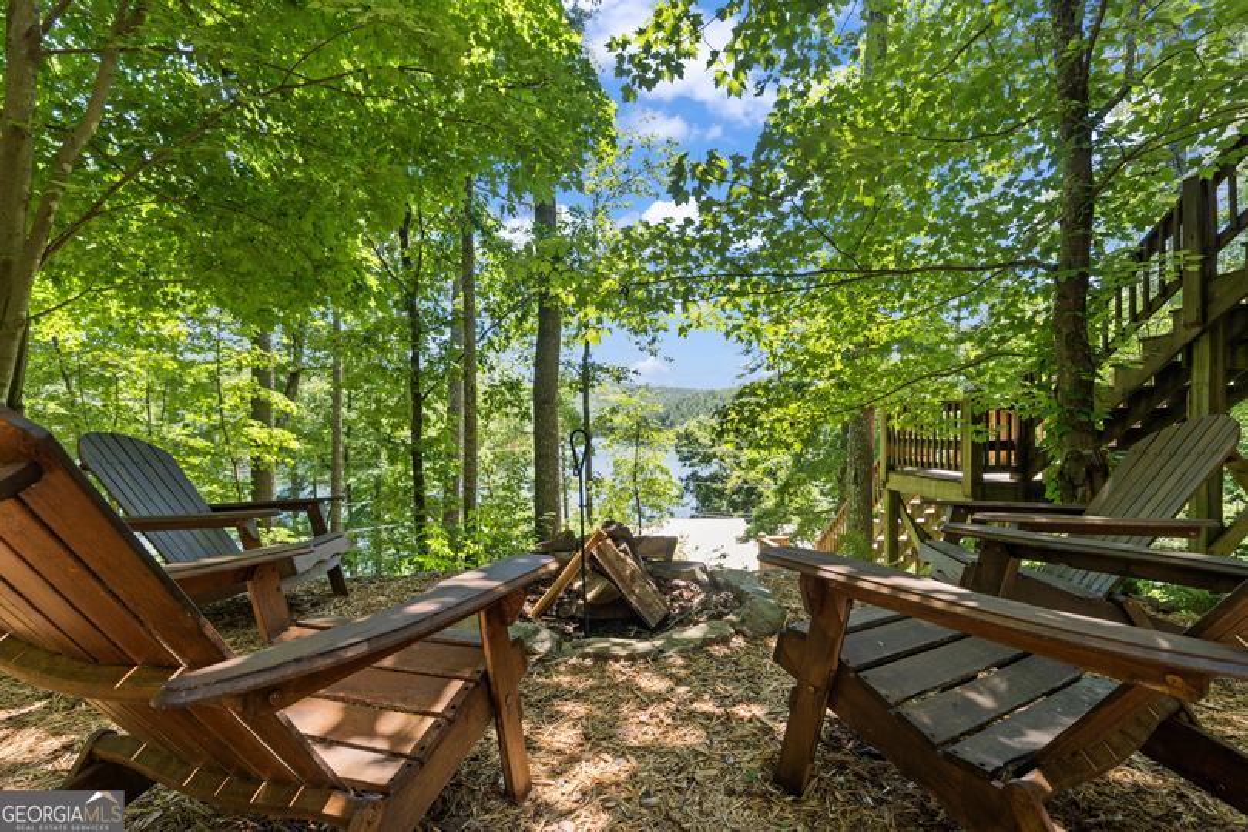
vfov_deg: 72.1
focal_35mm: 16
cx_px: 624
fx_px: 572
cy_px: 416
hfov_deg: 95.0
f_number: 4.5
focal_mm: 11
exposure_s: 1/160
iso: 250
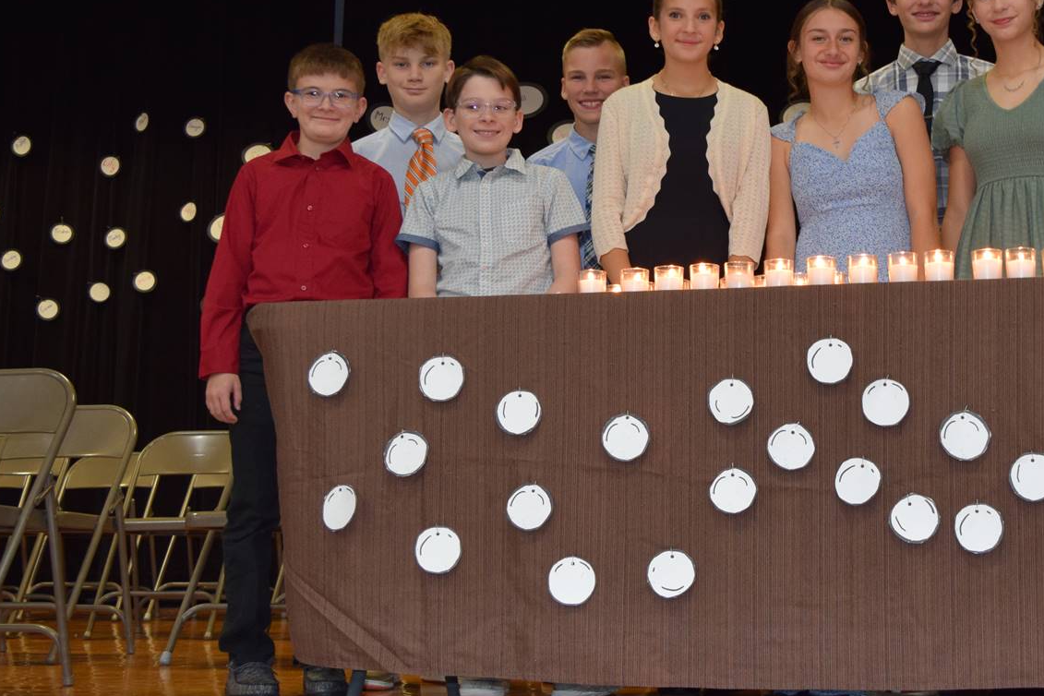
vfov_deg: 24.1
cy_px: 255
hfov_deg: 35.2
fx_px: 1624
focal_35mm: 56
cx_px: 728
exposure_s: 1/100
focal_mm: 22
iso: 800
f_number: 5
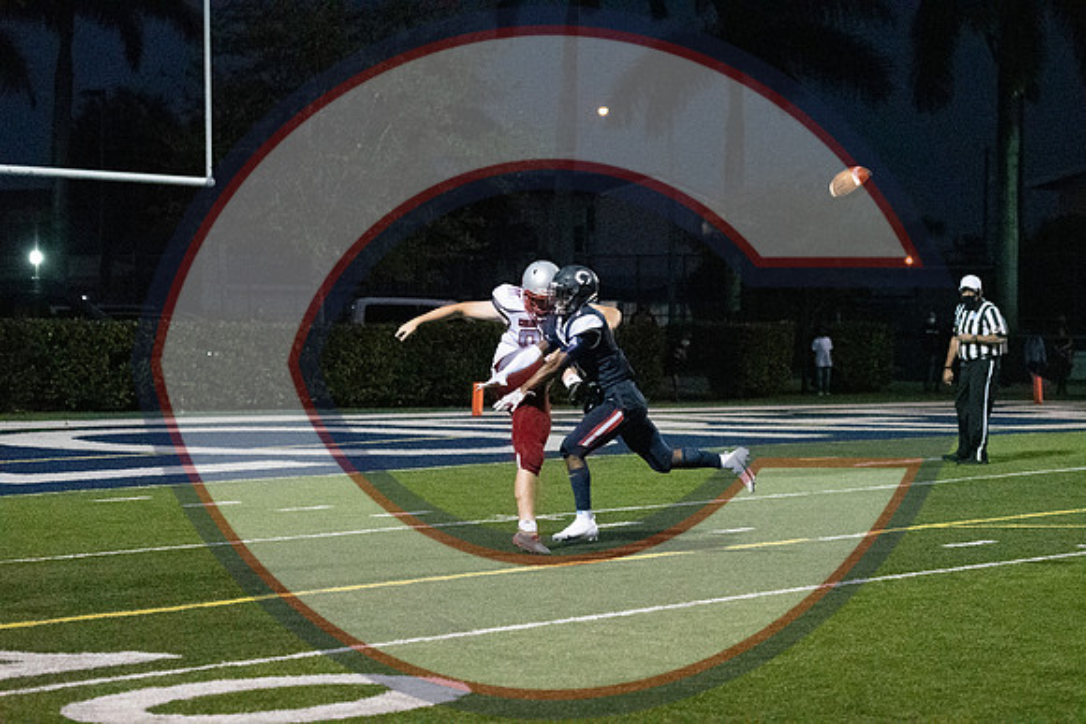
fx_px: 3168
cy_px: 362
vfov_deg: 13.0
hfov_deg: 19.5
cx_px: 543
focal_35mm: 105
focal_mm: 70
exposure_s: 1/3200
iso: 32000
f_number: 2.8
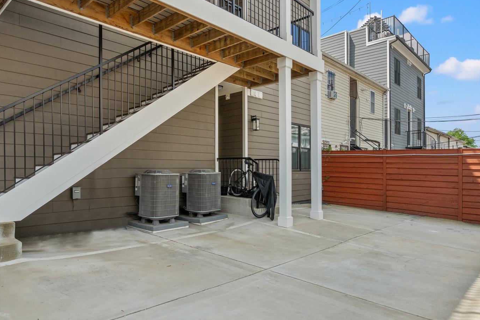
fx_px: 320
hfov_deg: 73.7
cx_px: 229
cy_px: 168
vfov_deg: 53.1
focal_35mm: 24
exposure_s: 1/1000
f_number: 9
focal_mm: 16
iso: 800
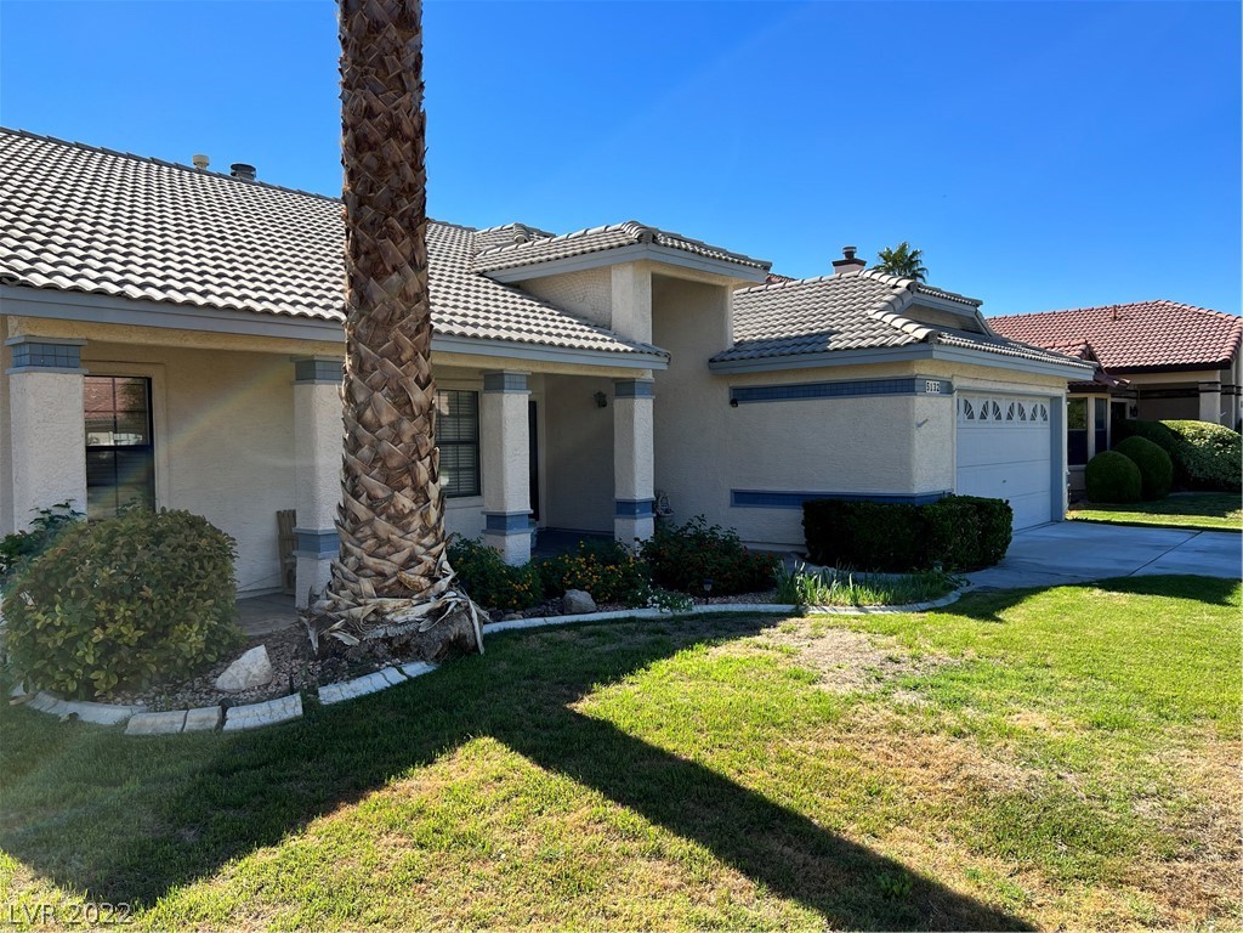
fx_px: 934
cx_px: 622
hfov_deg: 67.3
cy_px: 466
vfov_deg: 53.1
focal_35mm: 26
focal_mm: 5.7
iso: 50
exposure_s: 1/2994
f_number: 1.5
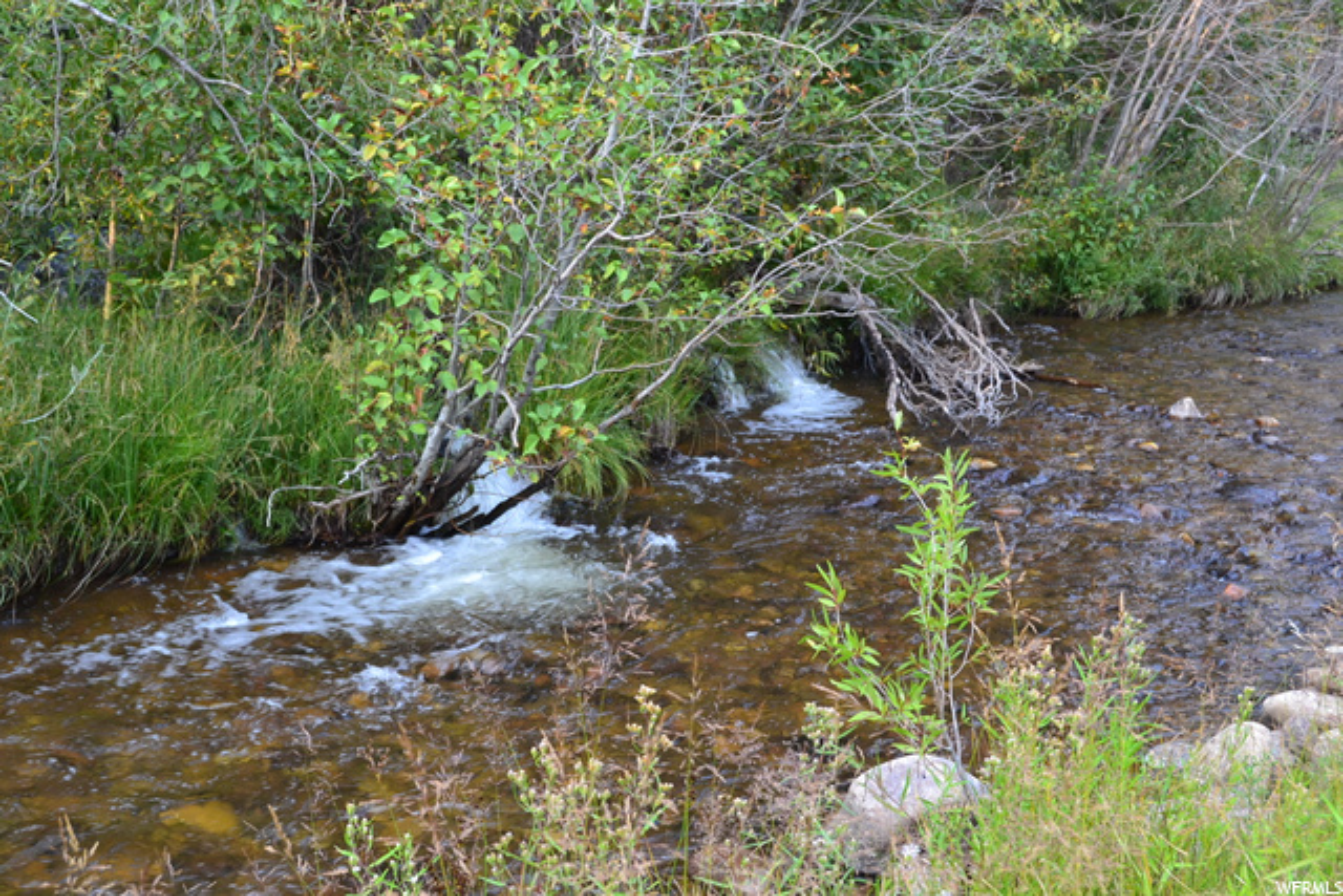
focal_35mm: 46
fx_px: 1735
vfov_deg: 29.0
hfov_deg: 42.3
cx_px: 672
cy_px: 448
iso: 450
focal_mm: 31
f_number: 8
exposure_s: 1/60
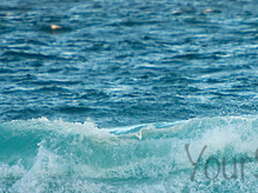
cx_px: 306
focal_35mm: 1244
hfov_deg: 1.6
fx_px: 9267
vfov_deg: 1.2
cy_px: 152
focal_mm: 320
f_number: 5.6
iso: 500
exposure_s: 1/800
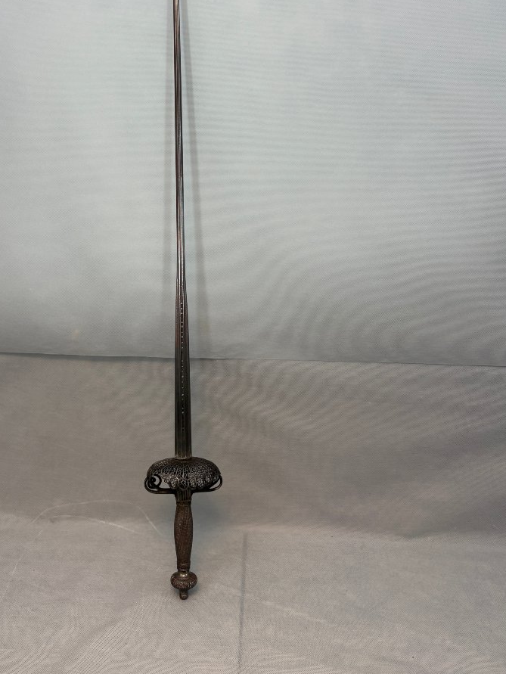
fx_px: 682
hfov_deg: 40.5
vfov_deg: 51.8
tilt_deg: -6.8
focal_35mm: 35
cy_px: 233
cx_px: 201
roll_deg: +0.3
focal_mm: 5.96
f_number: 1.6
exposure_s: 1/100
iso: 64
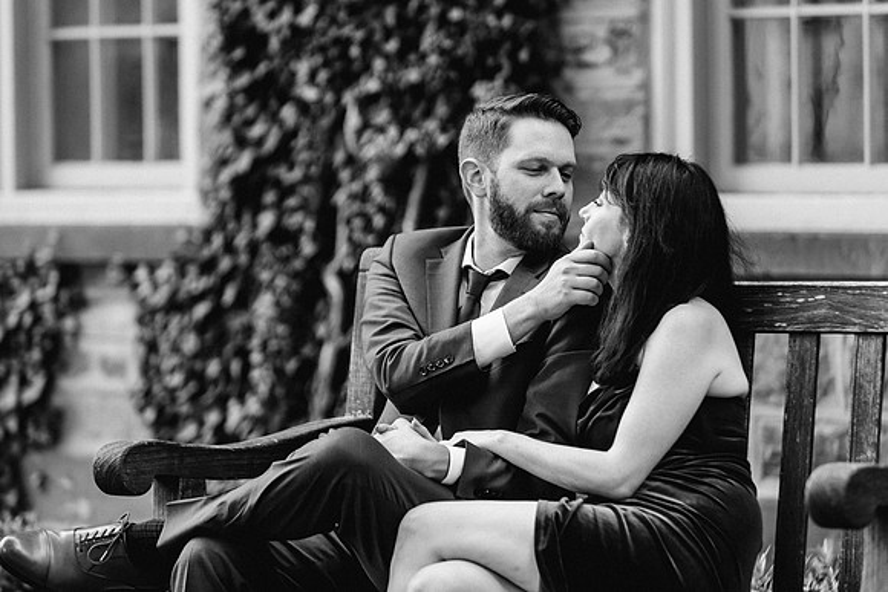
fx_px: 3781
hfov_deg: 13.4
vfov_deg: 9.0
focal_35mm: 153
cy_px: 280
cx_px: 467
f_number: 3.2
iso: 800
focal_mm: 140
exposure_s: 1/400
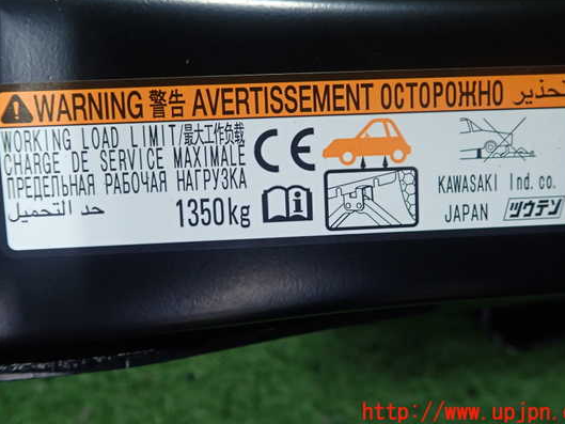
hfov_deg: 53.9
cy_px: 186
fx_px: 555
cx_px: 283
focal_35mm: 34
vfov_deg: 41.7
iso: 250
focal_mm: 5.5
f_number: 2.3
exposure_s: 1/125
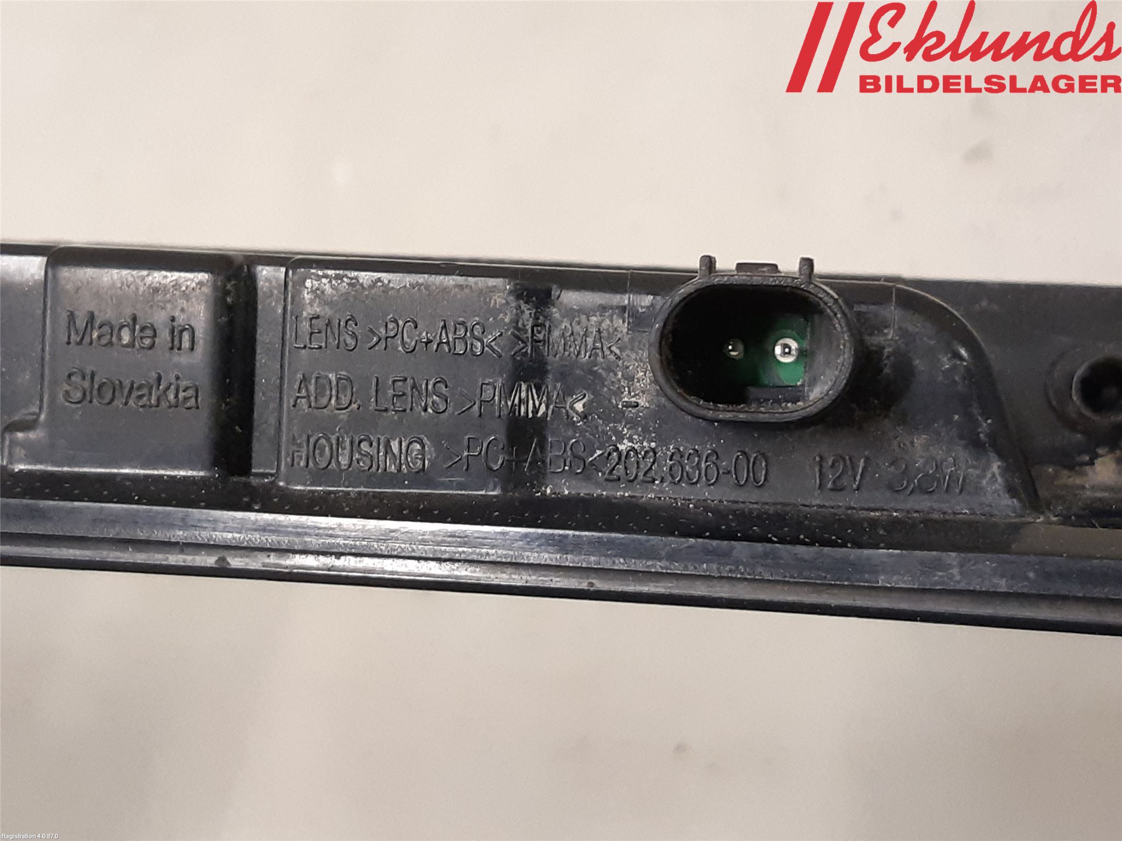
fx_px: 843
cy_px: 420
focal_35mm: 26
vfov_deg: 53.1
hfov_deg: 67.3
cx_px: 561
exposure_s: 1/50
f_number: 1.7
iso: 250
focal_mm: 3.93
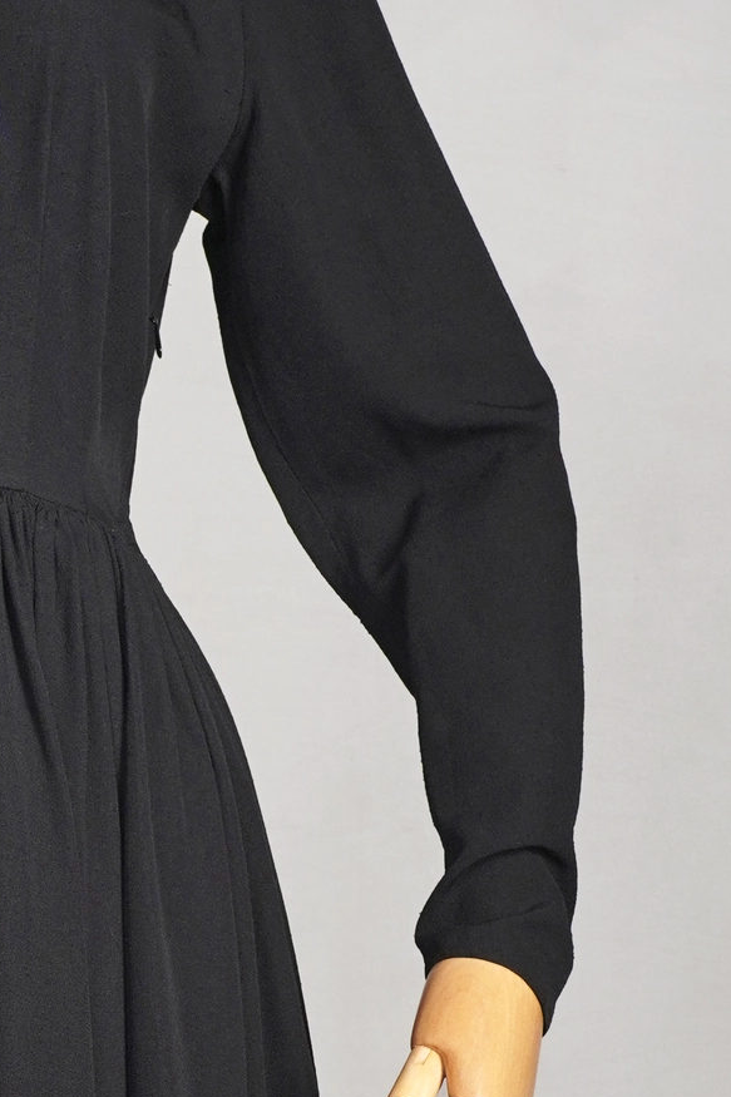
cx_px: -199
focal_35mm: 158
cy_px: 1113
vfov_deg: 12.8
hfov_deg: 8.6
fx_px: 4814
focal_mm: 32
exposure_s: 1/30
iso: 320
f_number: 7.1
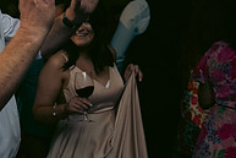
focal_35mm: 87
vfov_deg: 15.7
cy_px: 40
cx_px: -84
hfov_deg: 20.9
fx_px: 571
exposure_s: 1/160
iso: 800
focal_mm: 29
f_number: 3.5
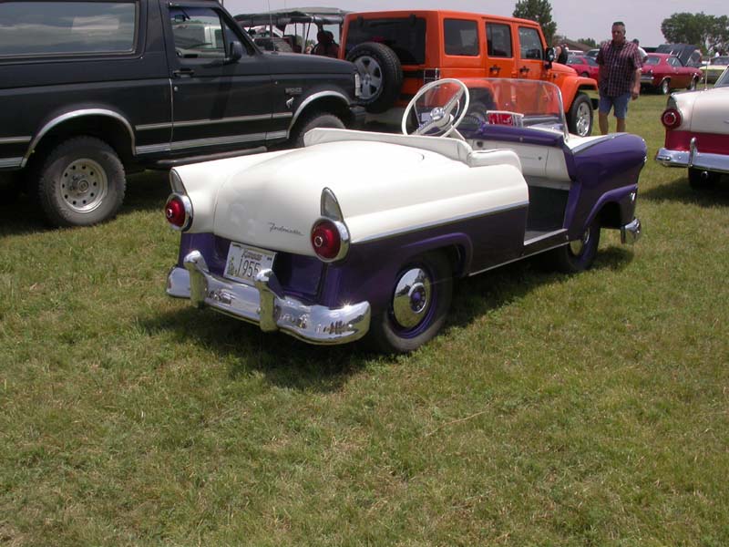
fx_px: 800
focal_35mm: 38
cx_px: 364
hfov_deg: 49.0
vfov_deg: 37.7
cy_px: 274
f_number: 7.5
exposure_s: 1/456
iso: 100
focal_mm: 7.85
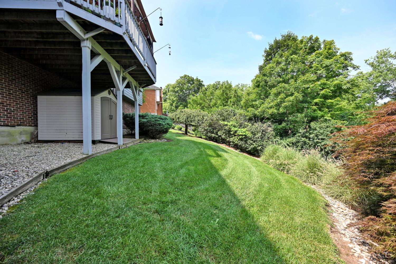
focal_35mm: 14
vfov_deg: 81.2
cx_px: 198
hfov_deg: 104.3
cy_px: 132
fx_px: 154
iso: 160
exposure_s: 1/250
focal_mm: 14
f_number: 5.6
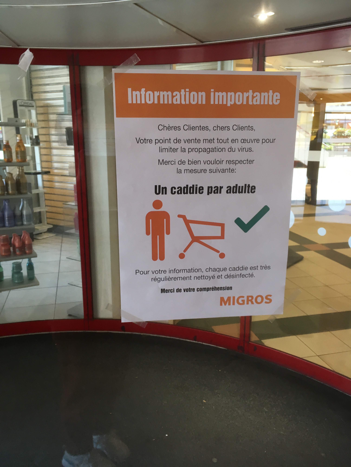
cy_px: 234
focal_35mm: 29
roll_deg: -0.1
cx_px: 176
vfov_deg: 61.7
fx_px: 392
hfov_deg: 48.2
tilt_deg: -11.7
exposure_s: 1/33
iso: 80
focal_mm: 4.15
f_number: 2.2
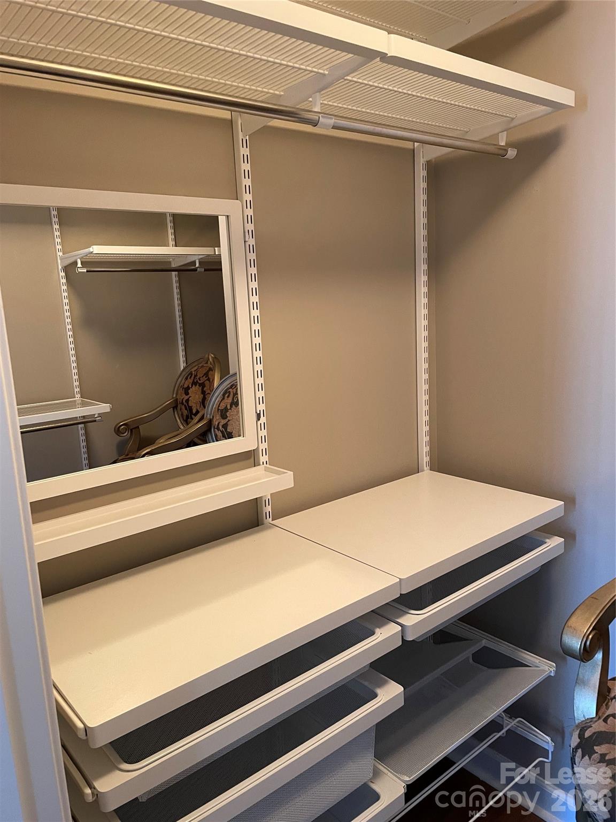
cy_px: 411
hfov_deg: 53.1
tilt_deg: -10.7
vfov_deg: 67.3
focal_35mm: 26
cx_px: 308
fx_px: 617
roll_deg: +3.0
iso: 320
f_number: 1.6
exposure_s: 1/60
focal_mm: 4.2
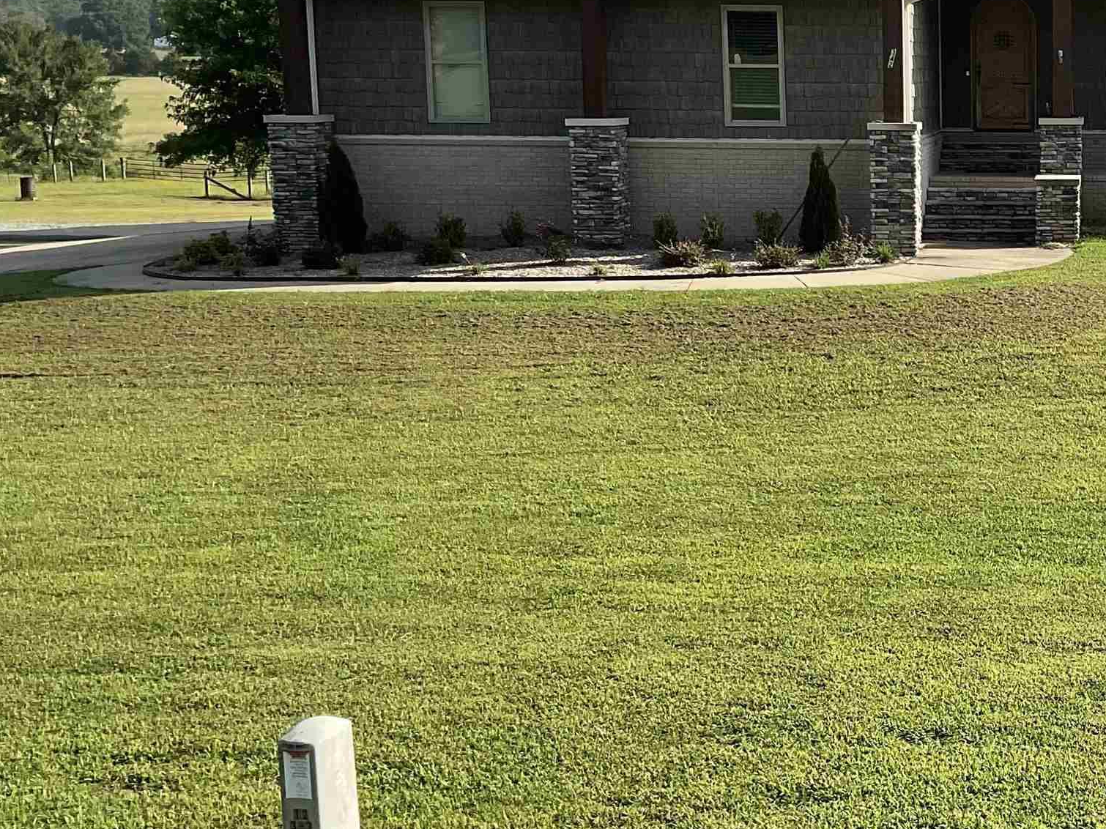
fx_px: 1885
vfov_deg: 24.8
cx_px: 1110
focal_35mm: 59
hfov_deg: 30.4
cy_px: 364
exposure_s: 1/1311
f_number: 1.8
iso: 16
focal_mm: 3
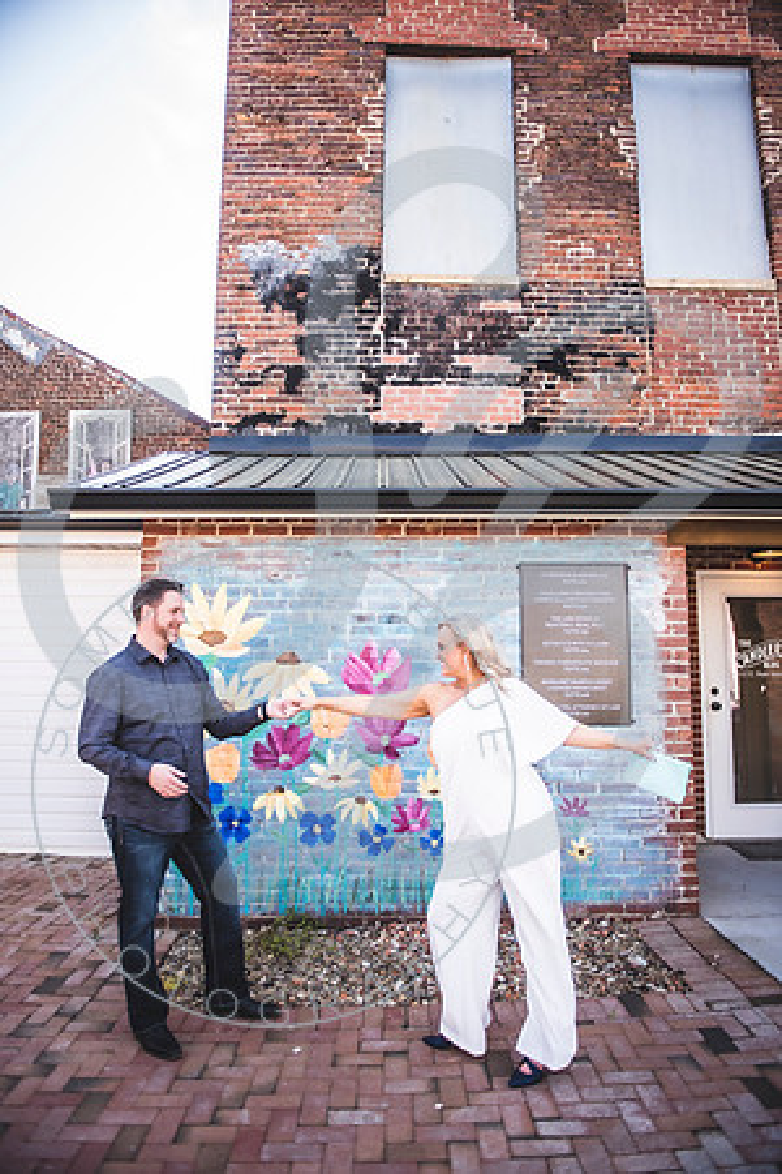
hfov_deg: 53.1
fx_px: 782
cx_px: 391
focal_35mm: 24
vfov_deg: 73.7
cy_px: 587
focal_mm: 24
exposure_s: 1/400
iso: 100
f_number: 2.8
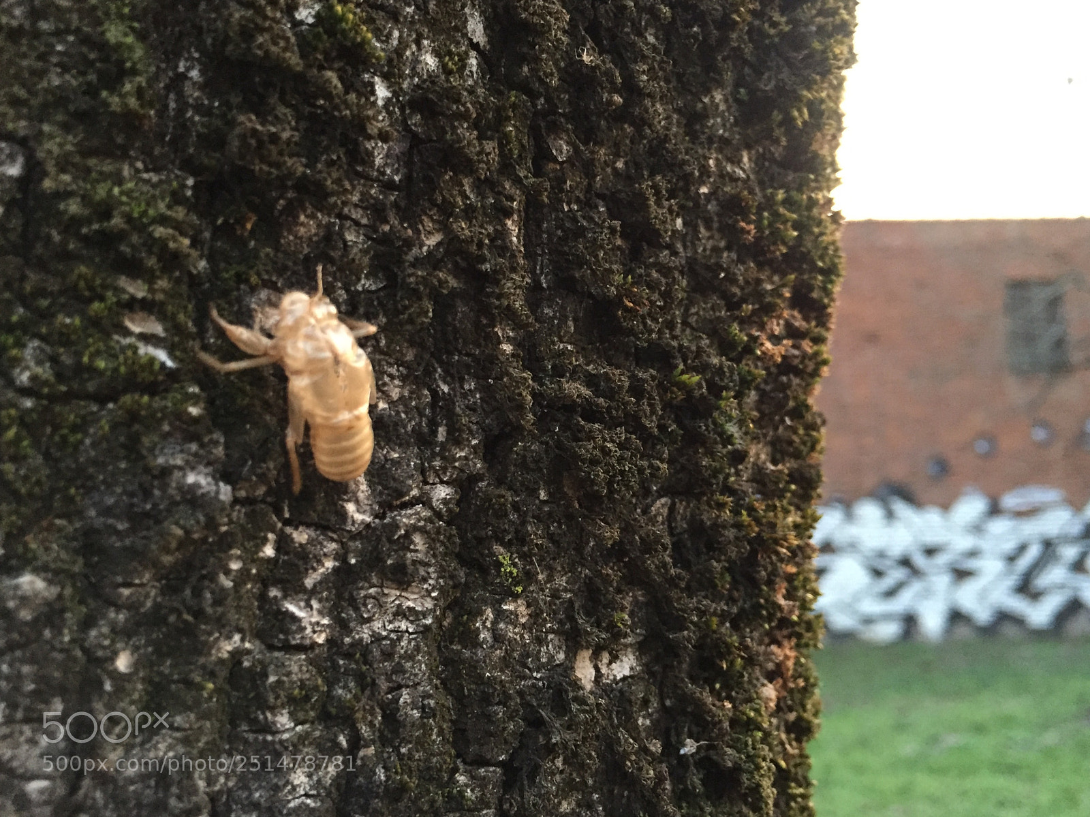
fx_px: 913
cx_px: 545
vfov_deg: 48.2
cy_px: 408
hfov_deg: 61.7
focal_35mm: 29
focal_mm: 4.15
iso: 250
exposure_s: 1/25
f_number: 2.2
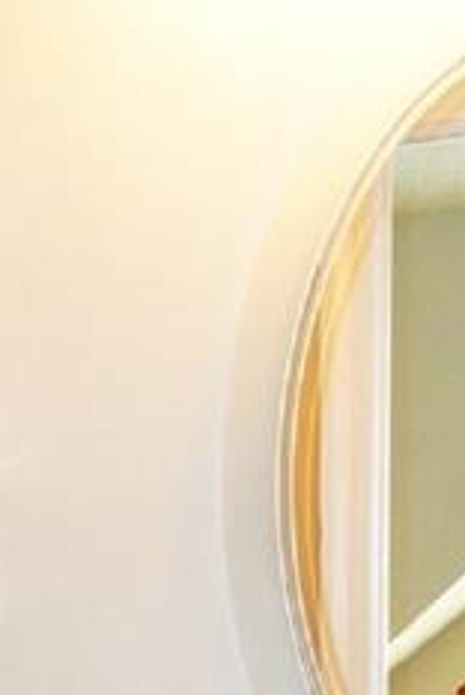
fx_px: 2002
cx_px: -241
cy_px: 1077
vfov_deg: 17.5
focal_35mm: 104
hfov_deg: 12.6
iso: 6400
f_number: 5.6
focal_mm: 21
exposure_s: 1/100
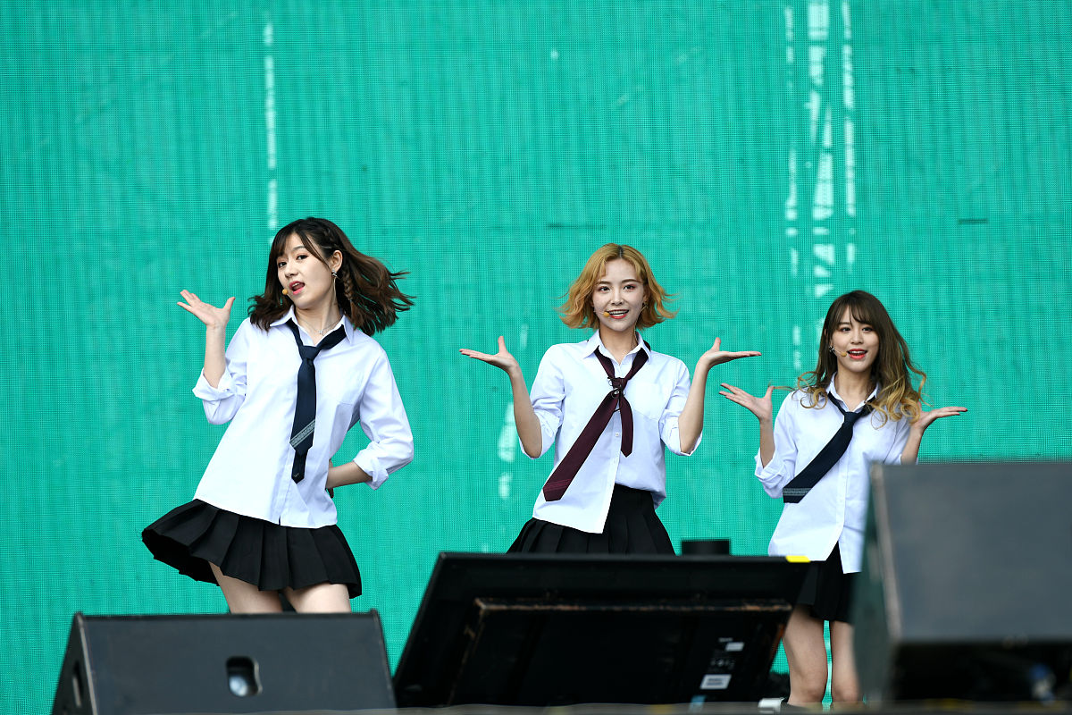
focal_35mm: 300
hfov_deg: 6.9
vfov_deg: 4.6
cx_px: 536
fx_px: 8933
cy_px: 358
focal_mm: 200
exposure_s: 1/500
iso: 100
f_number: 4
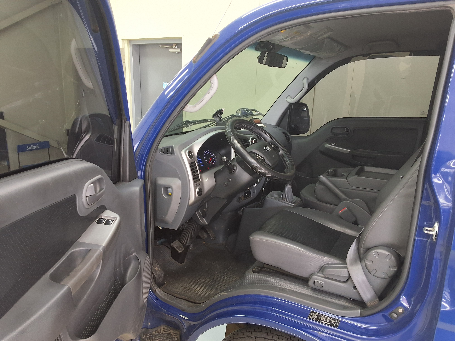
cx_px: 228
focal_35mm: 28
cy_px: 170
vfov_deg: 49.7
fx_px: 368
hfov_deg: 63.4
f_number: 1.9
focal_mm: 2.91
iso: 64
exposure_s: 1/40
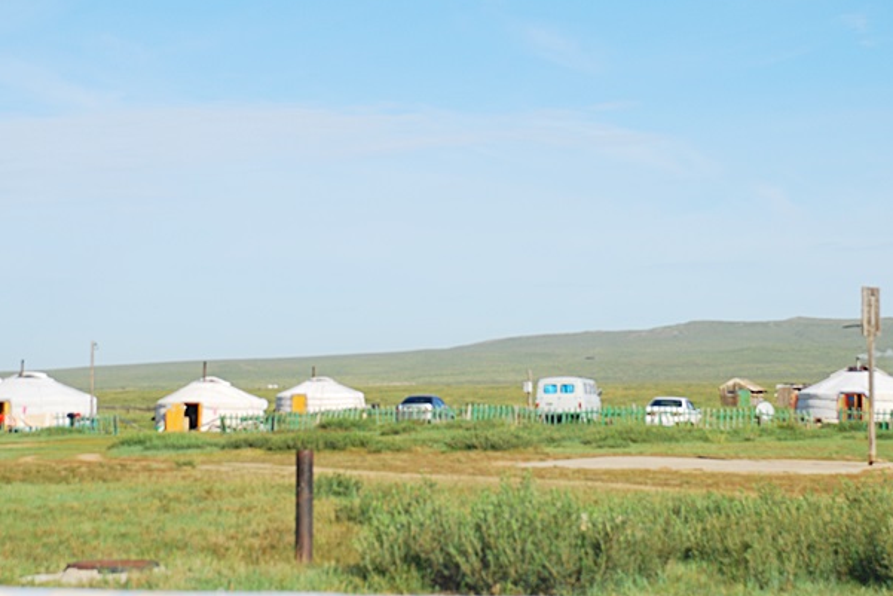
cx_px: 510
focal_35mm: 104
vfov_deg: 13.2
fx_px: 2580
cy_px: 216
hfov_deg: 19.6
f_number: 6.3
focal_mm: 52
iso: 100
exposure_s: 1/320
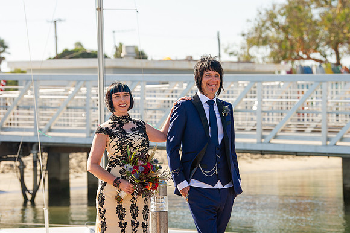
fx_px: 1312
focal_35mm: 135
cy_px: 116
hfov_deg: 15.2
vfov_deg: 10.1
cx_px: 175
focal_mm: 135
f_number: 5.6
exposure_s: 1/250
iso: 200
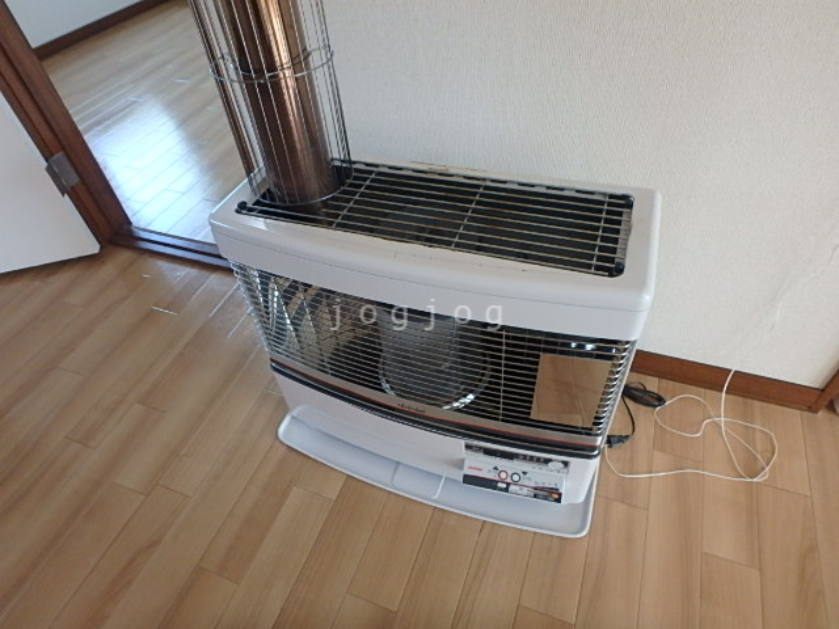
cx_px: 420
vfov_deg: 63.4
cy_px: 314
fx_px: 509
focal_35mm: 21
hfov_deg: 79.0
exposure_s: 1/30
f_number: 3.5
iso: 200
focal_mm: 3.7
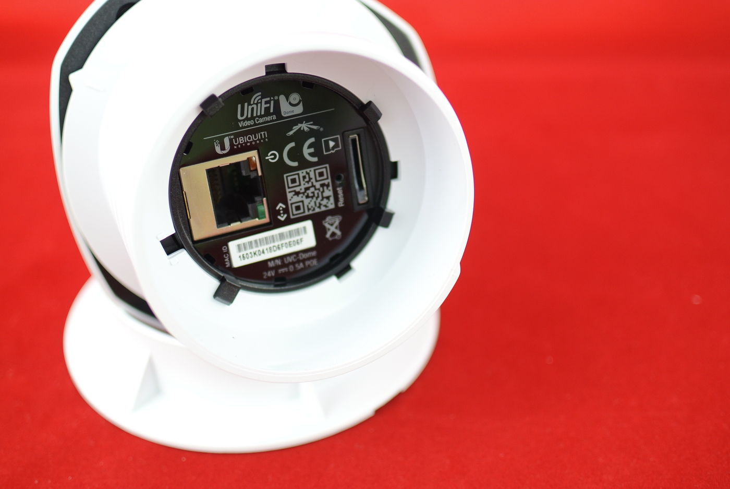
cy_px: 244
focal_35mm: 49
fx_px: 995
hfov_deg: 40.3
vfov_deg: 27.6
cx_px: 365
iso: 100
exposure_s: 1/8
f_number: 2
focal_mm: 18.5
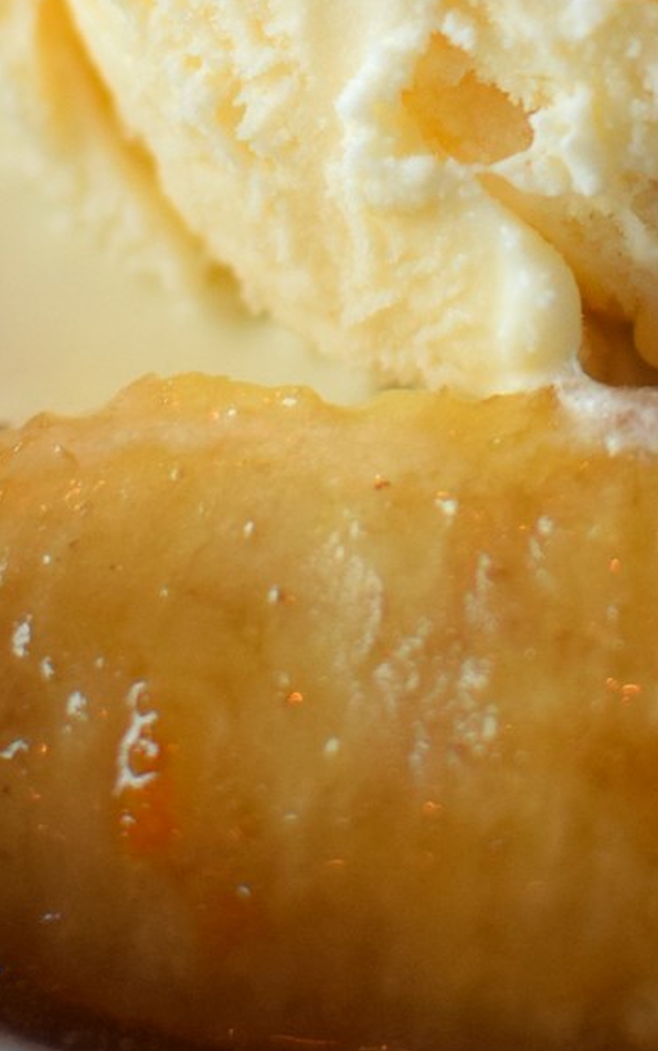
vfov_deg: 10.3
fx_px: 5757
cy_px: -185
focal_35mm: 201
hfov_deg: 6.5
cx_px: 417
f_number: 4
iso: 560
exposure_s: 1/60
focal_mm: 35
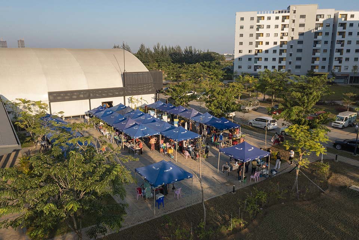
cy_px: 120
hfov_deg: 65.5
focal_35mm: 28
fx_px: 279
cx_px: 180
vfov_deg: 46.4
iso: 100
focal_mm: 10.26
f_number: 9
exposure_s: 1/240
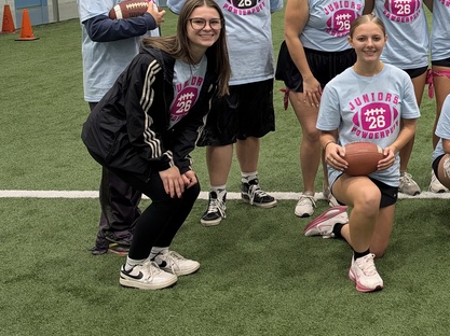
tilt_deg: -6.4
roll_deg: +0.4
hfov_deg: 28.2
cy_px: 25
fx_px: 766
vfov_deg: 24.0
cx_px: 550
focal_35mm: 59
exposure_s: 1/120
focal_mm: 6.93
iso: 250
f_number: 1.8
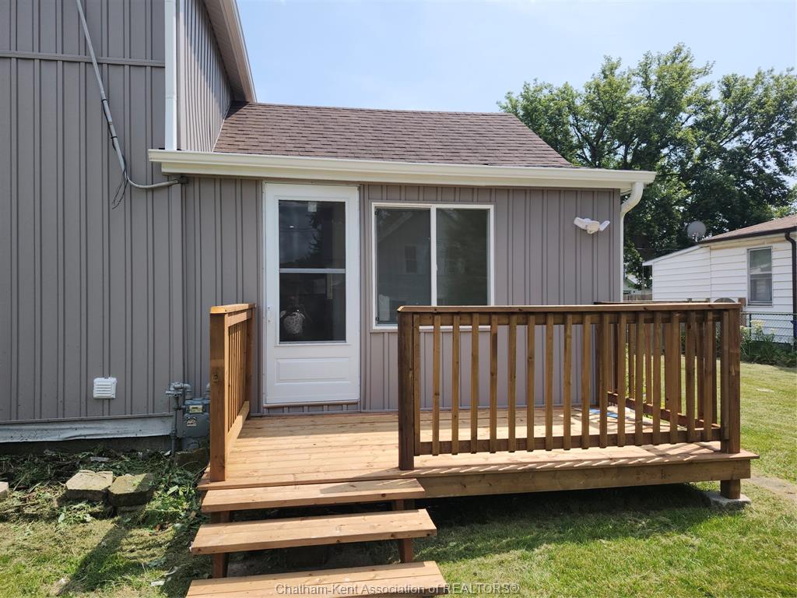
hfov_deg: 73.9
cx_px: 398
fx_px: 530
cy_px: 299
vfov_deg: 58.9
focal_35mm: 23
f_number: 1.8
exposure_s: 1/1332
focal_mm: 5.54
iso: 25
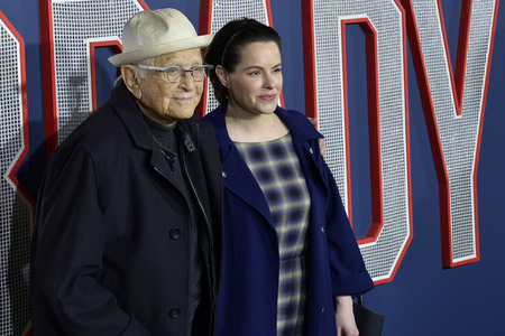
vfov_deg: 11.2
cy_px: 168
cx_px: 252
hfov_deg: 16.8
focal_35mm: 122
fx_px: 1711
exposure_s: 1/320
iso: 2000
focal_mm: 122
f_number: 6.3
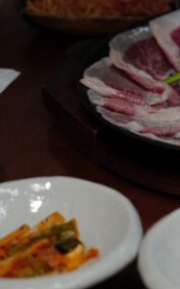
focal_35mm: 159
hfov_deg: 8.1
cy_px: 43
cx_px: 244
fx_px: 1249
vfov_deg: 13.1
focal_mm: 43
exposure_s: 1/125
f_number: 2
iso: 1000
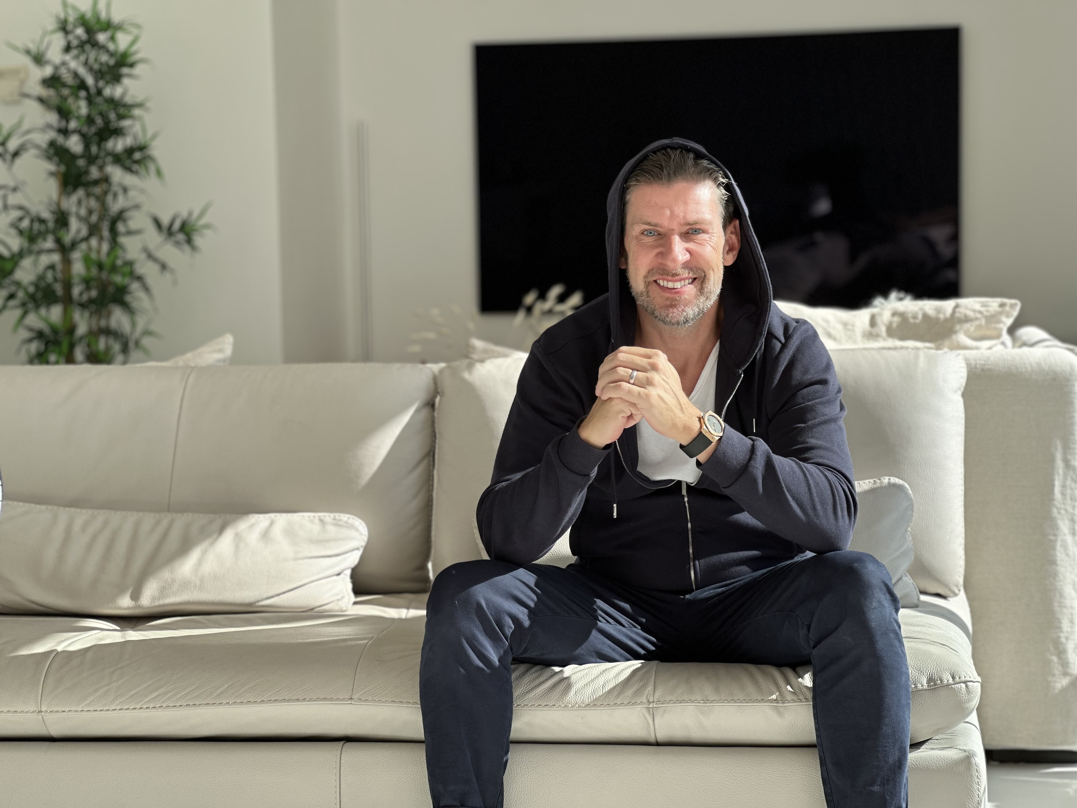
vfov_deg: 19.1
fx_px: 2396
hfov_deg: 25.3
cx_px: 538
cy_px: 404
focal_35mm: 77
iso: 25
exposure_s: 1/269
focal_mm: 9
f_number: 2.8
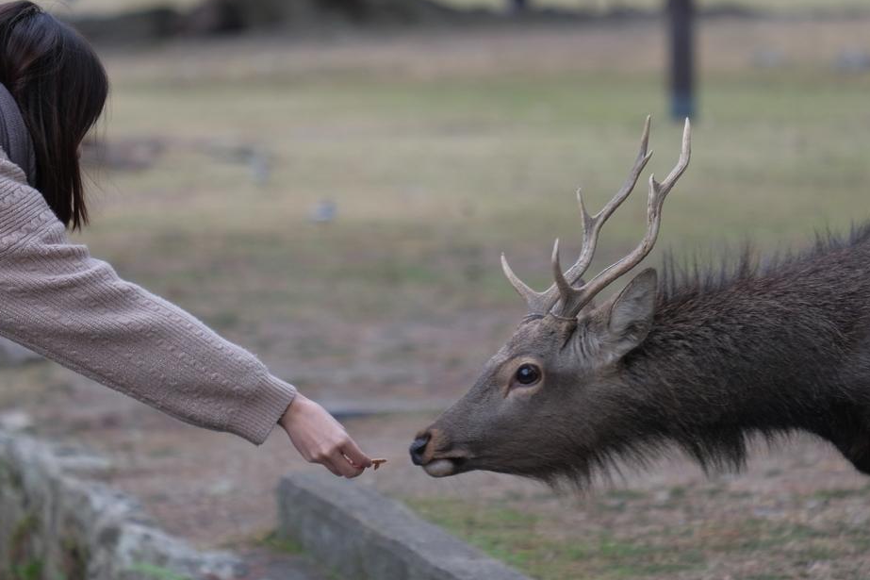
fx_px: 9423
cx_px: 460
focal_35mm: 390
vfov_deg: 3.5
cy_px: 233
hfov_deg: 5.3
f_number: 4.8
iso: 400
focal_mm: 200
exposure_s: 1/70
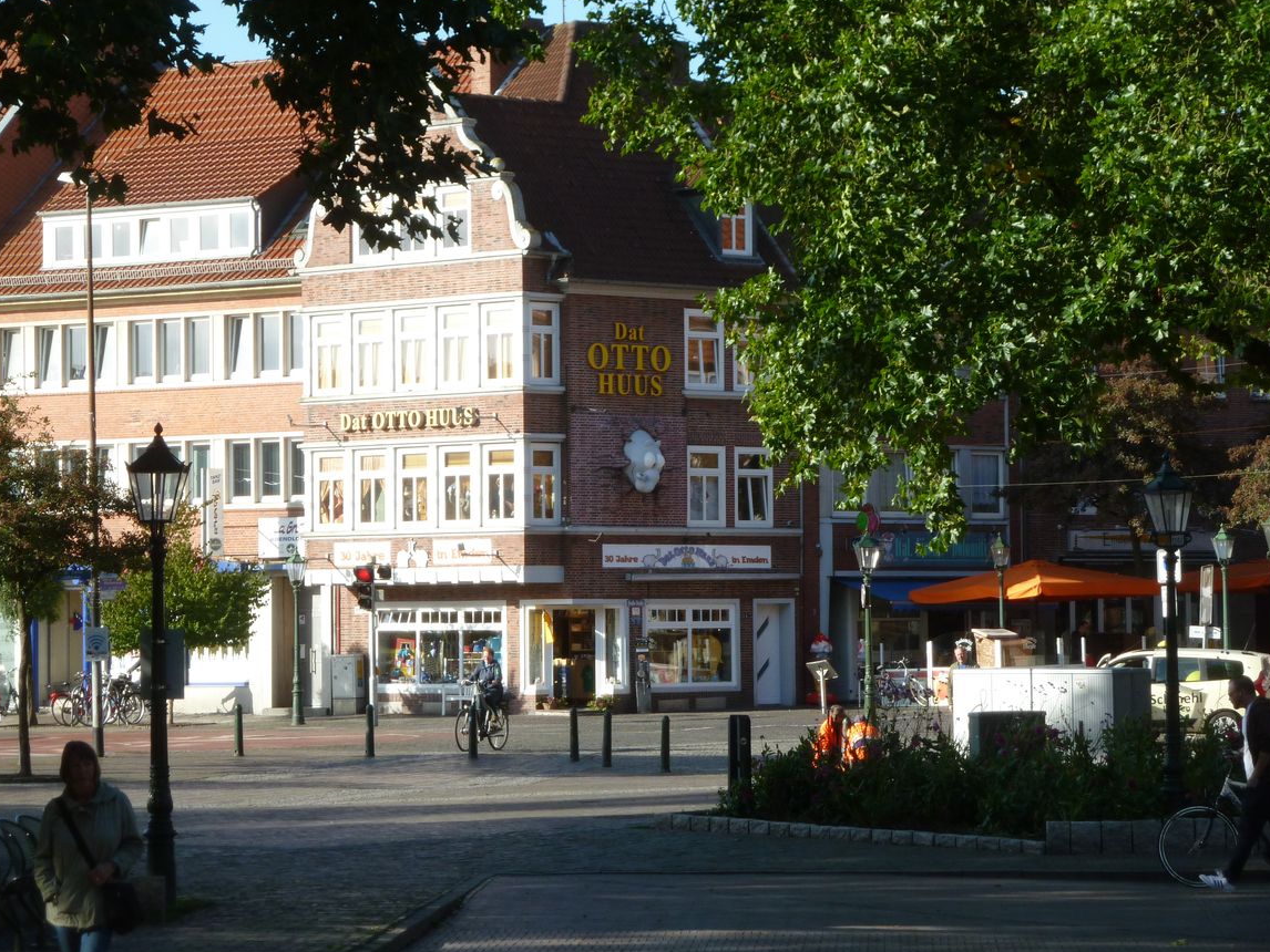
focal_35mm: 134
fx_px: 4917
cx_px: 619
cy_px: 469
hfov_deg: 14.7
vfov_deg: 11.1
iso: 100
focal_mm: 21
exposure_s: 1/320
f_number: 4.4
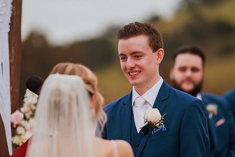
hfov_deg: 11.4
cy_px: 95
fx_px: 1175
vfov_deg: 7.6
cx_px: 129
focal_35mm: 180
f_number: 1.8
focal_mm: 135
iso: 500
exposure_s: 1/2500
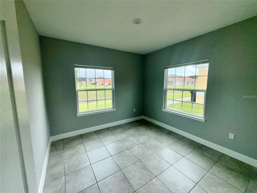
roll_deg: +0.4
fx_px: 104
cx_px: 128
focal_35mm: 14
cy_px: 96
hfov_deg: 102.1
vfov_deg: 85.7
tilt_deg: -7.4
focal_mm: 2.22
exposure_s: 1/266
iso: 16
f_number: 2.2
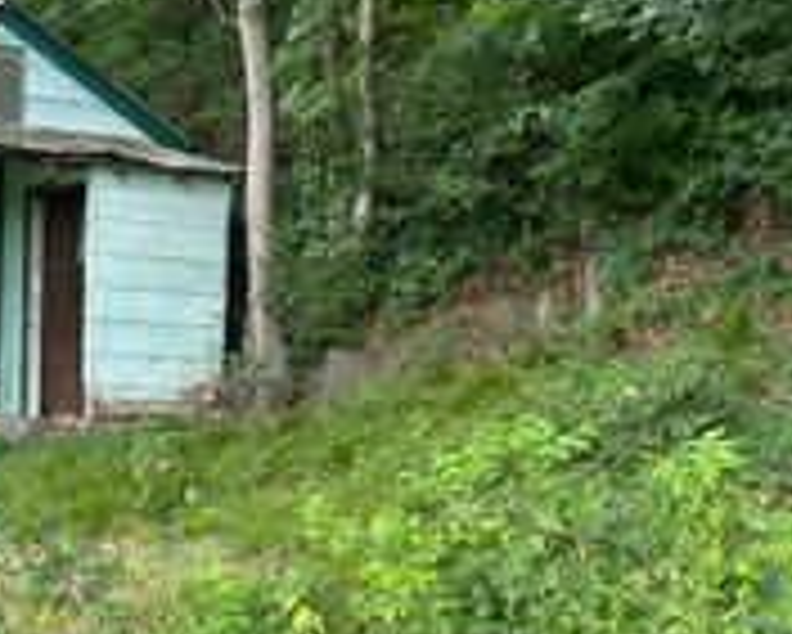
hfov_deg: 26.1
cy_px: 380
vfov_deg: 21.3
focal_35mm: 72
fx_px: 1689
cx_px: 194
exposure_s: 1/121
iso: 50
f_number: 1.5
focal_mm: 5.7
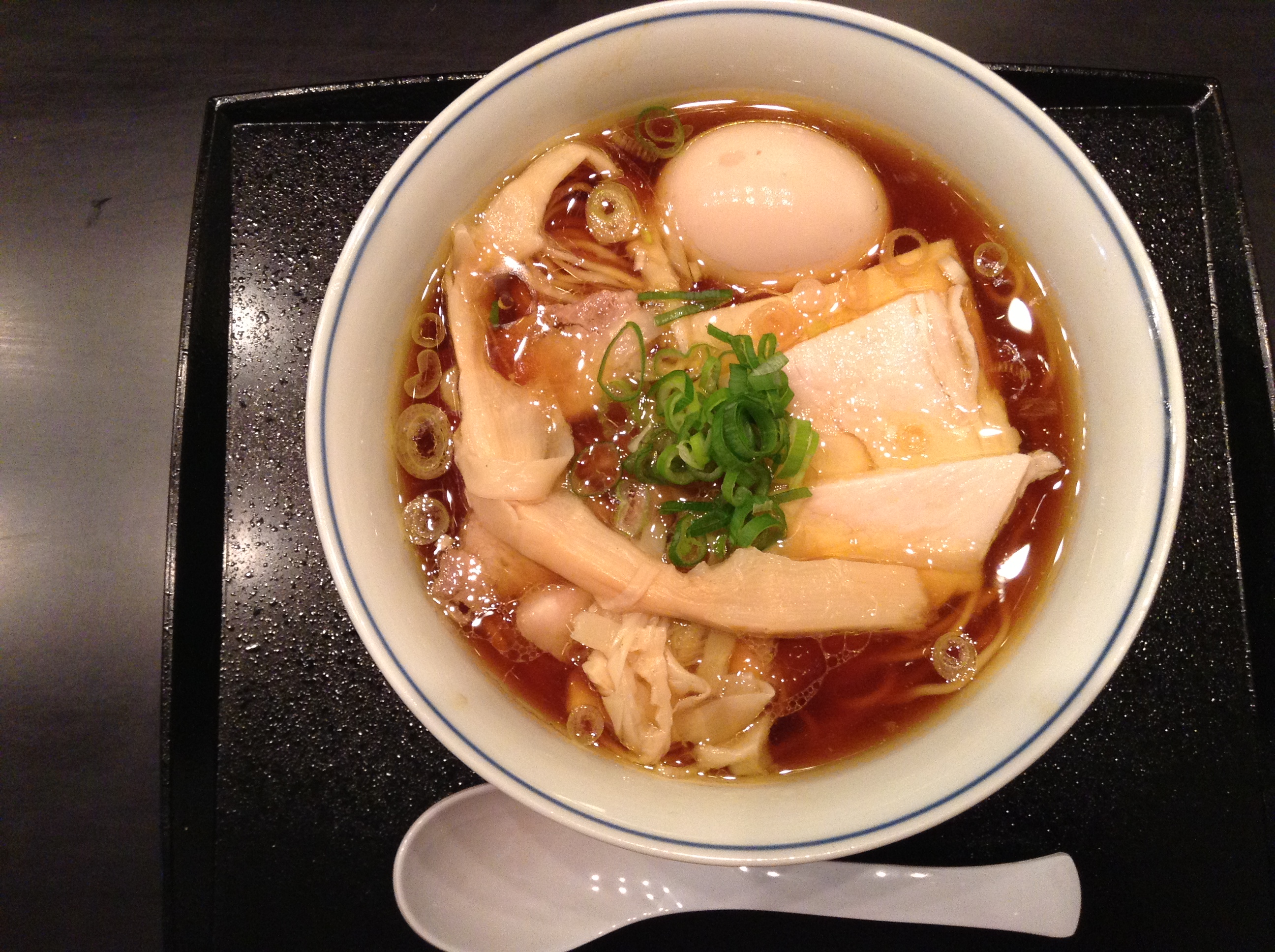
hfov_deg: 55.4
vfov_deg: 42.8
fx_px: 1214
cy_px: 476
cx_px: 638
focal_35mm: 33
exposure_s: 1/24
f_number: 2.4
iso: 125
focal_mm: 3.3
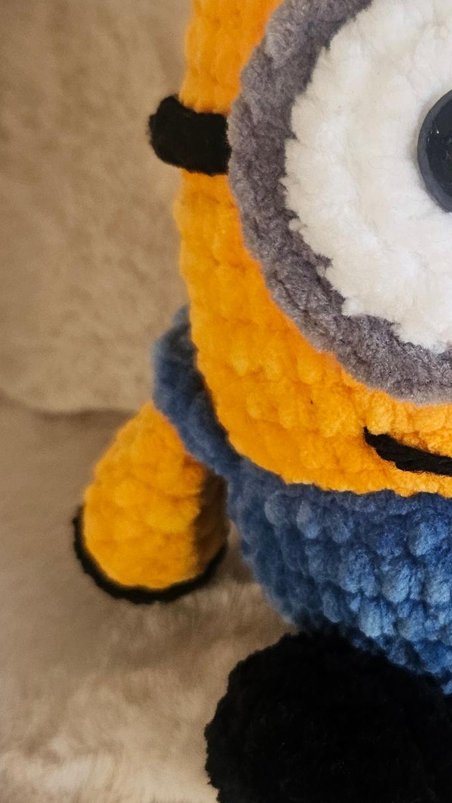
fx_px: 1108
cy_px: 370
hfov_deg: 21.9
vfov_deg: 39.8
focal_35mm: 52
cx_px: 490
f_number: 1.8
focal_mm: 5.4
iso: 400
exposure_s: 1/120
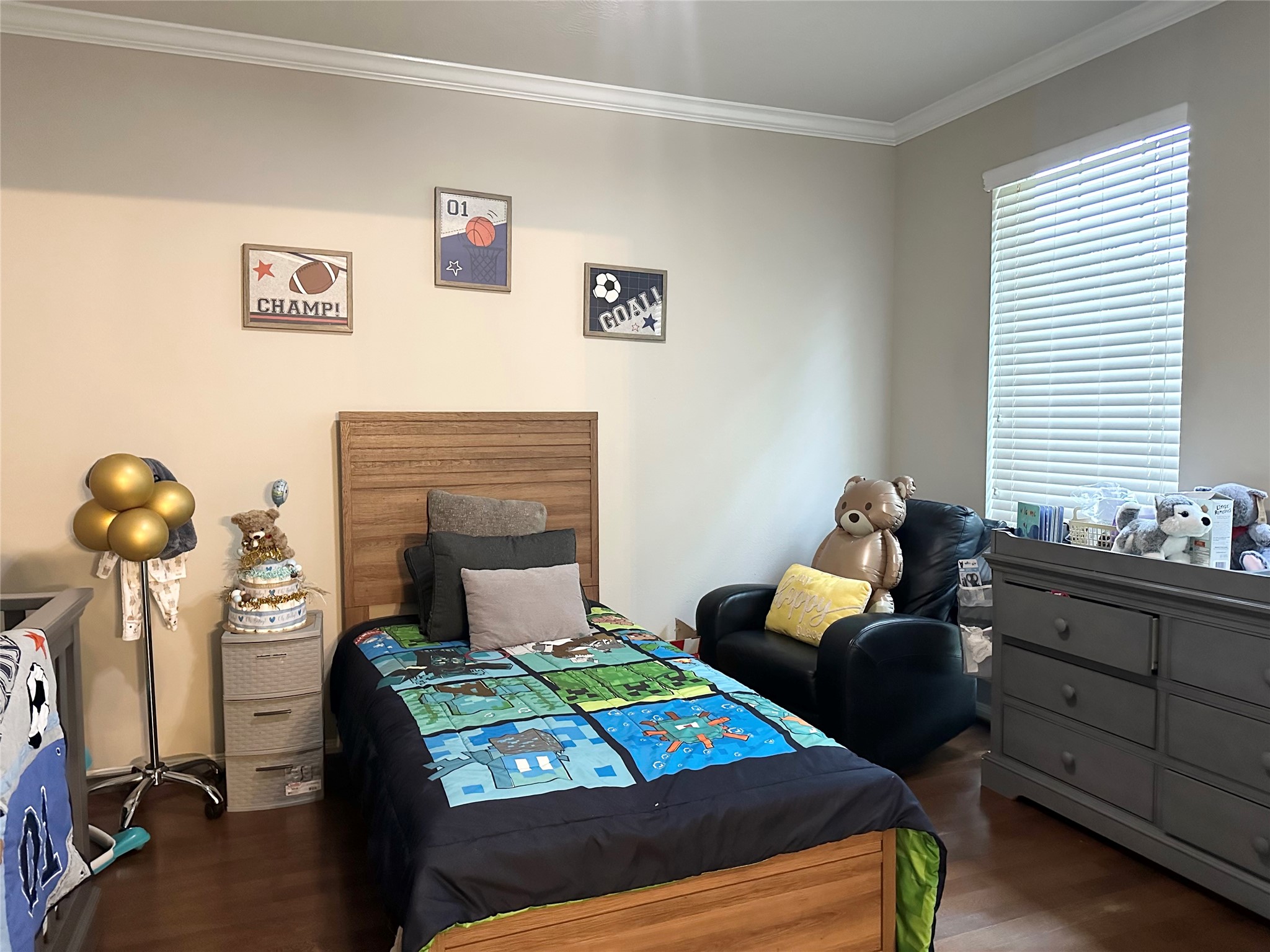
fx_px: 881
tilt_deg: -2.6
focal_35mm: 24
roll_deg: +0.2
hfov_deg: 71.6
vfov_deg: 56.8
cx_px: 635
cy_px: 476
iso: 800
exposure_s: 1/40
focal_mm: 6.86
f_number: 1.78
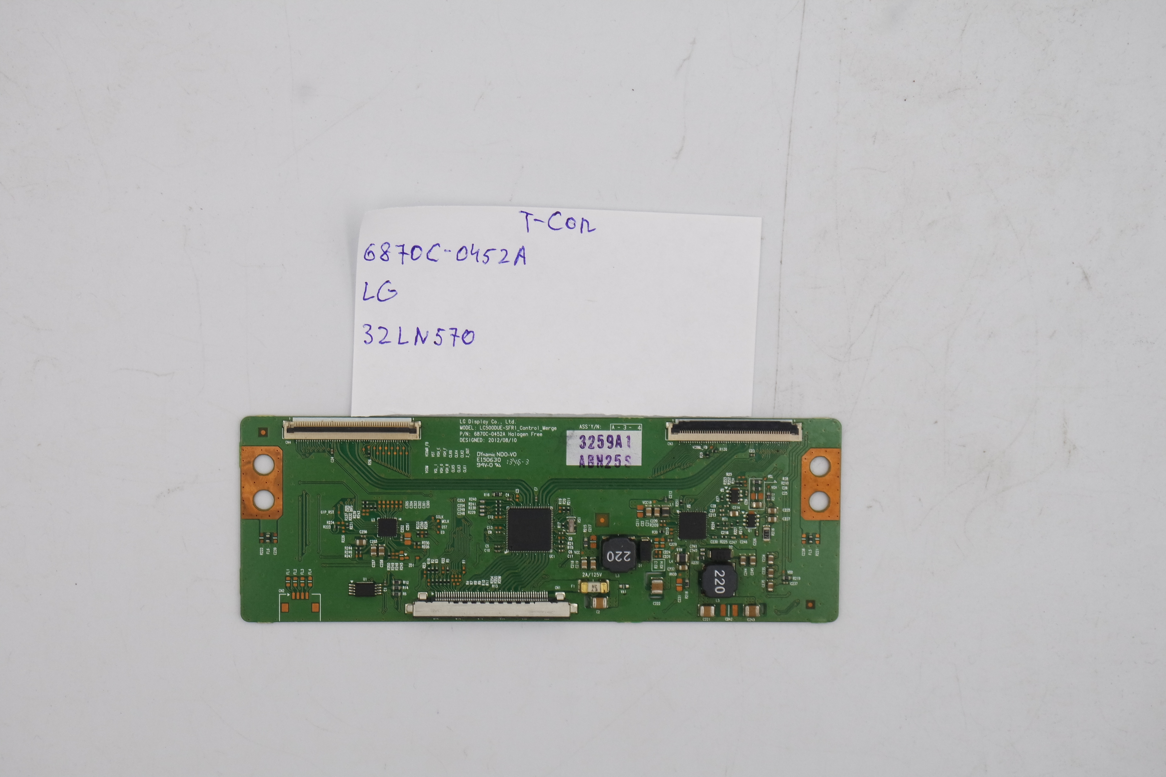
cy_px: 388
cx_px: 583
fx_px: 2332
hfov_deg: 28.1
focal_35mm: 72
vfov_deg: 18.9
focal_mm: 27
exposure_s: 1/160
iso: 200
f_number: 5.6
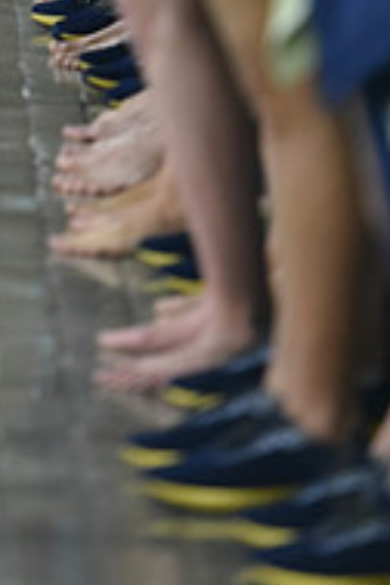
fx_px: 8742
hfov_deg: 2.6
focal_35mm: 538
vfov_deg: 3.8
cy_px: -238
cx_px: -138
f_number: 2.8
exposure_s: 1/320
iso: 3200
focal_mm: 175
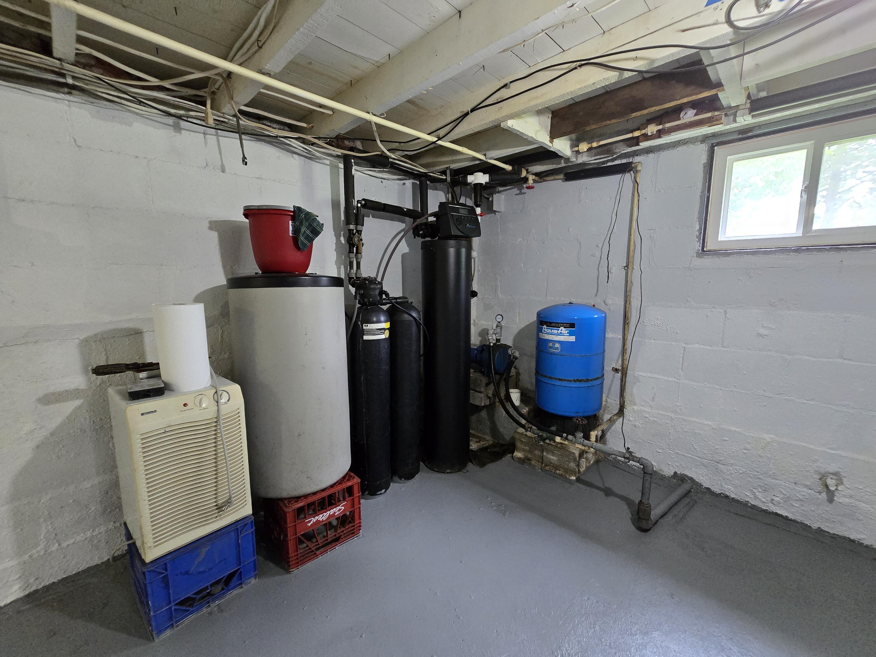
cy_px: 328
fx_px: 329
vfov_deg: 89.9
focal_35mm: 13
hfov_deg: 106.2
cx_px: 438
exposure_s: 1/60
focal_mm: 2.2
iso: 640
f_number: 2.2
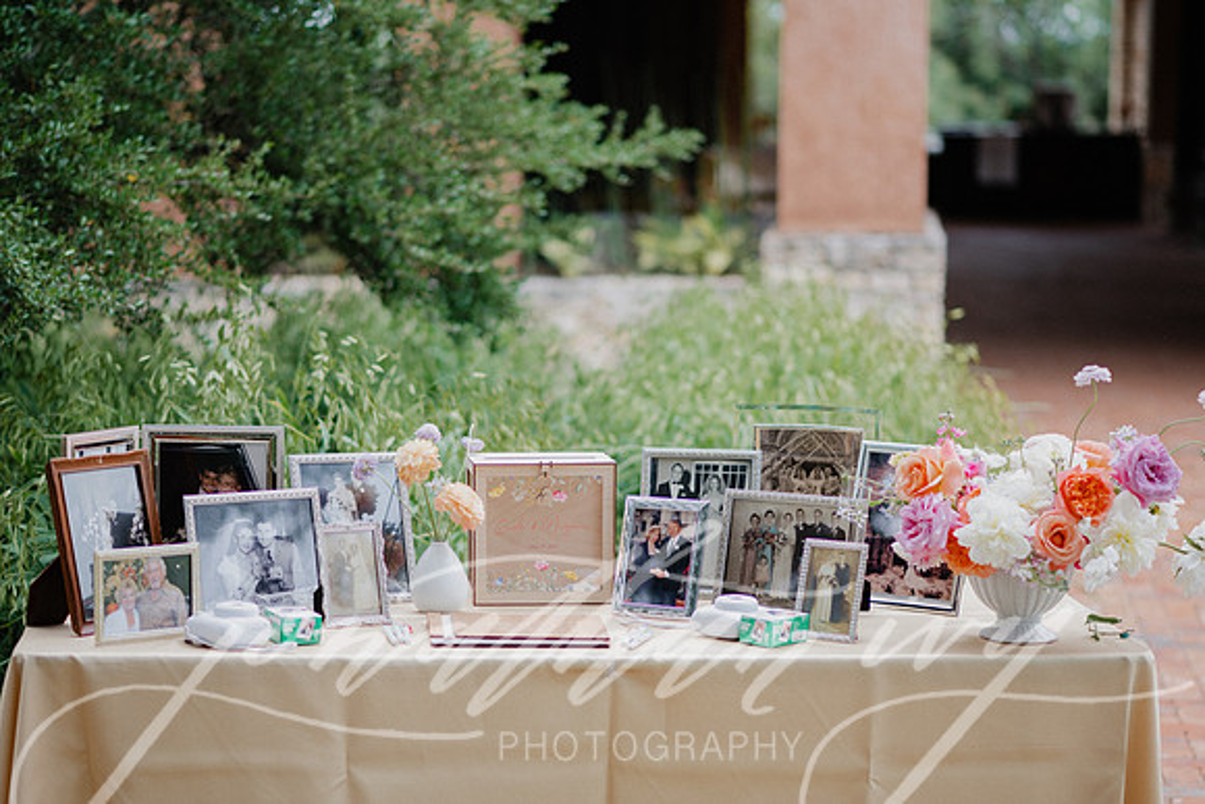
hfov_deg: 23.9
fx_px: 2846
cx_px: 602
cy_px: 402
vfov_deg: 16.1
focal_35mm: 85
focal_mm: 85
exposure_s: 1/640
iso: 100
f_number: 2
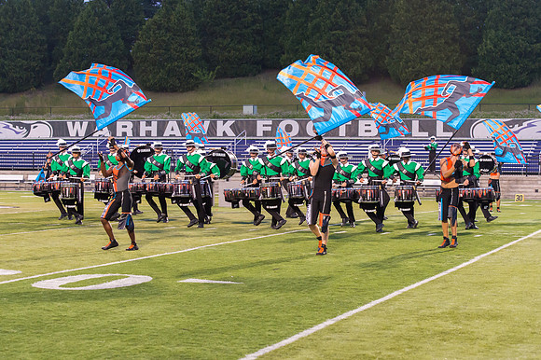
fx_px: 1259
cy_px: 184
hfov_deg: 24.2
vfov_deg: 16.3
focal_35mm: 84
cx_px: 262
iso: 5000
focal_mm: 78
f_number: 5
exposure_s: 1/640
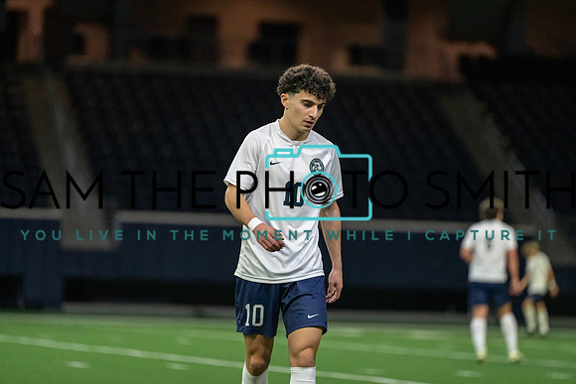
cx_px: 288
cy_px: 192
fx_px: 3201
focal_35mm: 200
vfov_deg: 6.9
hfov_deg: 10.3
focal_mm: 200
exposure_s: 1/1250
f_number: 2.8
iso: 5000
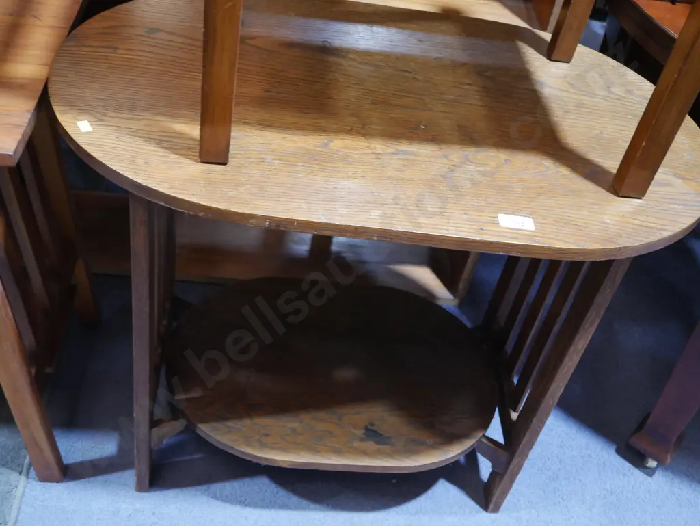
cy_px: 263
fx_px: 850
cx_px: 350
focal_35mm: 42
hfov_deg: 44.8
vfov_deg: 34.4
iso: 1600
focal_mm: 21
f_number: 4.6
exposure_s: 1/60
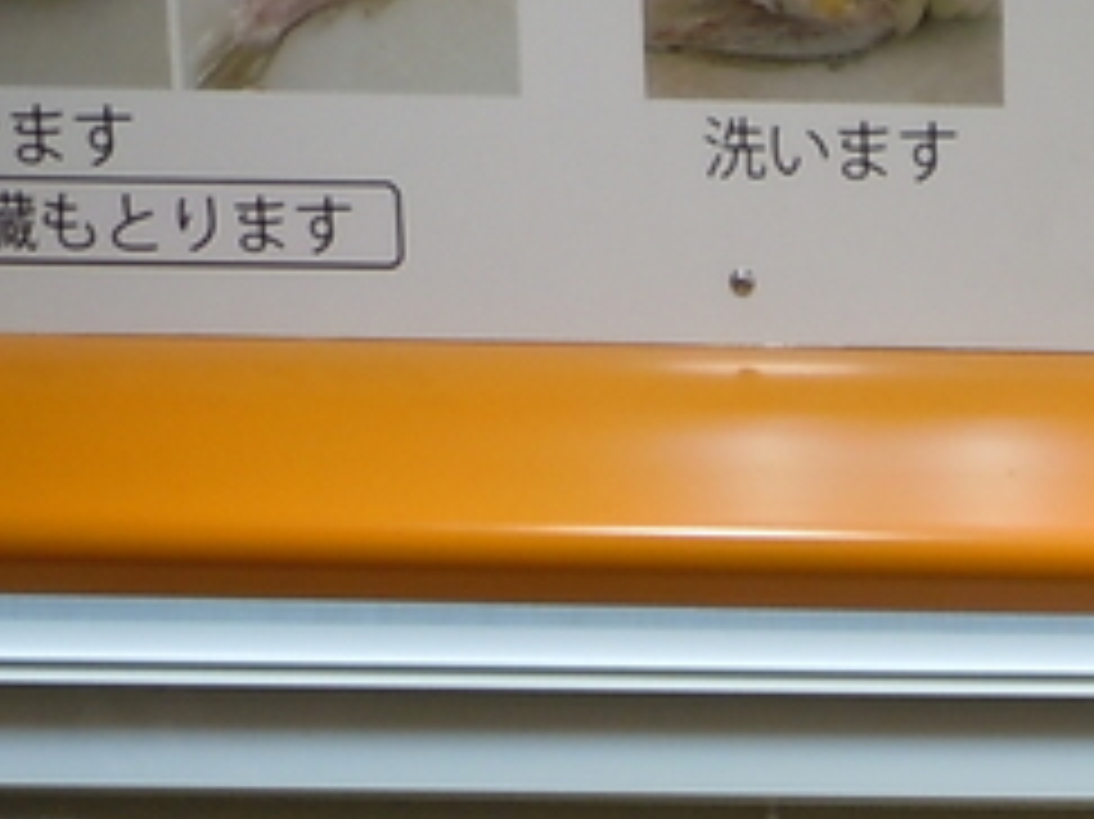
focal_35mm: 118
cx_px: 1450
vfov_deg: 12.1
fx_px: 3727
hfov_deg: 15.8
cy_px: 1156
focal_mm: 5
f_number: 3.7
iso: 100
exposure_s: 1/80
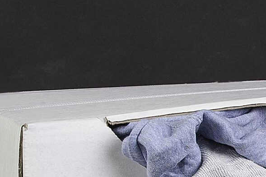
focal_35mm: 339
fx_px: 2503
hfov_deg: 6.0
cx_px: 387
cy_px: 309
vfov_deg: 4.0
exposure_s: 1/250
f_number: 16
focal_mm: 78
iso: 200
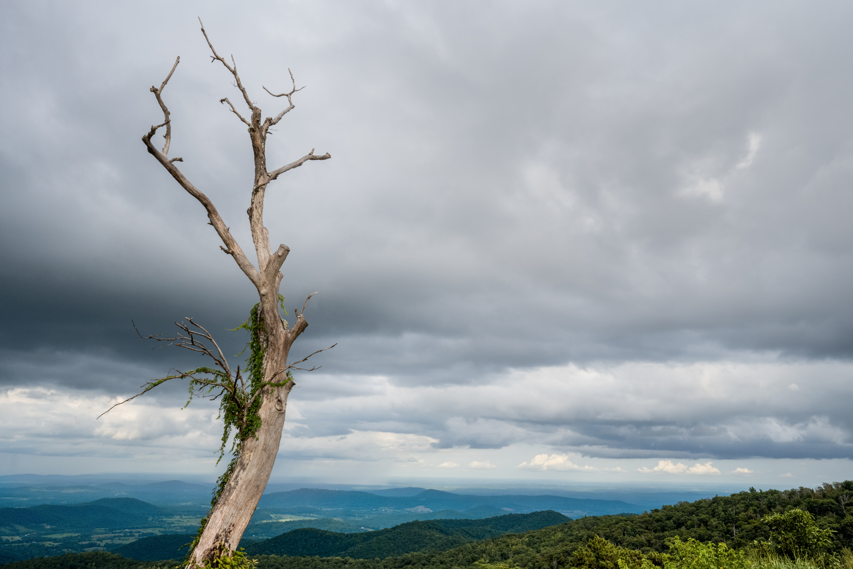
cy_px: 291
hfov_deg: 54.4
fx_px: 829
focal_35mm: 35
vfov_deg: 37.9
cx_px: 436
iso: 800
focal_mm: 34
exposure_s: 1/200
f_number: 20
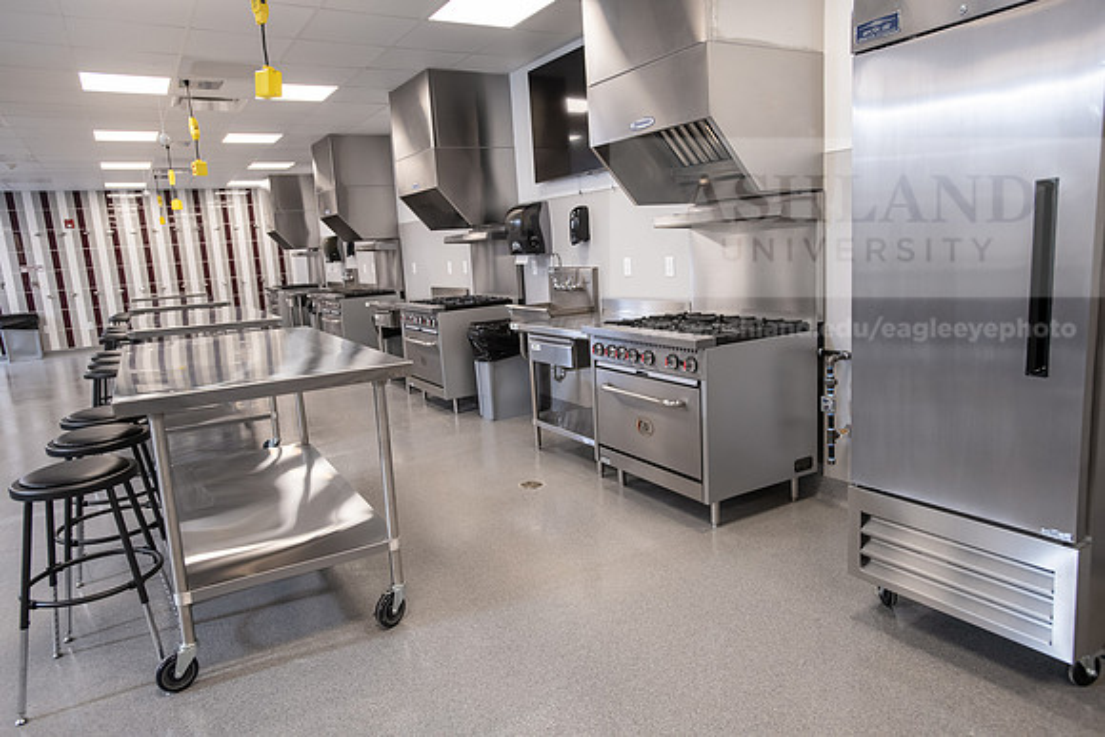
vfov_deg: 53.2
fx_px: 737
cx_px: 552
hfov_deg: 73.7
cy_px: 368
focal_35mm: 24
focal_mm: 24
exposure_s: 1/160
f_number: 5
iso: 1250
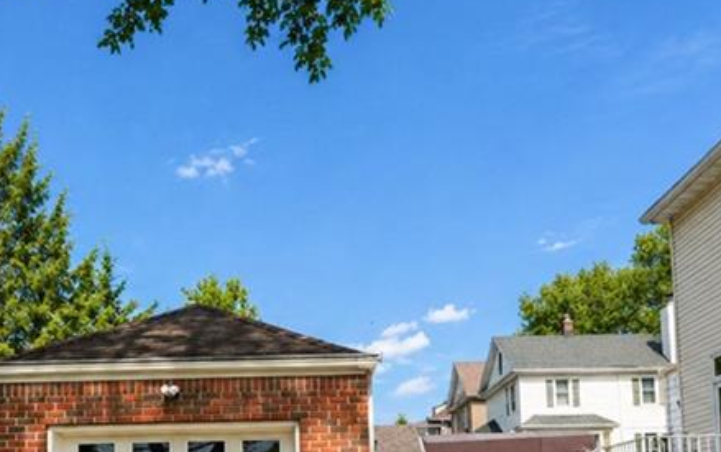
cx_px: 305
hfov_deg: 51.3
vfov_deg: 30.9
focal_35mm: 38
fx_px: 747
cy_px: 462
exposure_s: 1/160
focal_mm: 16
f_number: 10
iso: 100
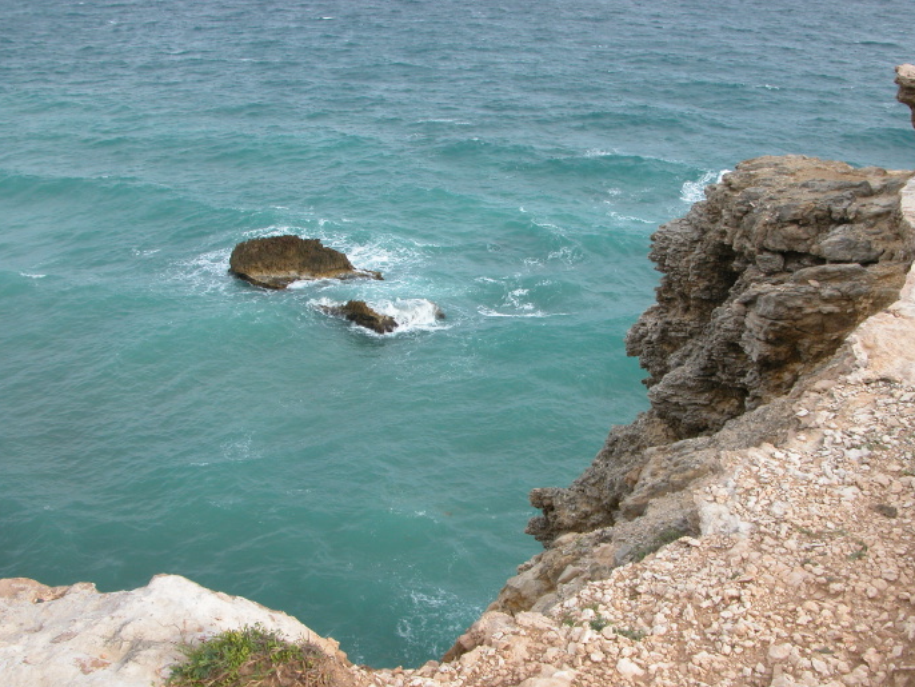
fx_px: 978
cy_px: 360
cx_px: 469
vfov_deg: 38.7
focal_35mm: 37
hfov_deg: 50.1
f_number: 5
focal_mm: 8.9
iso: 100
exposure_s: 1/238
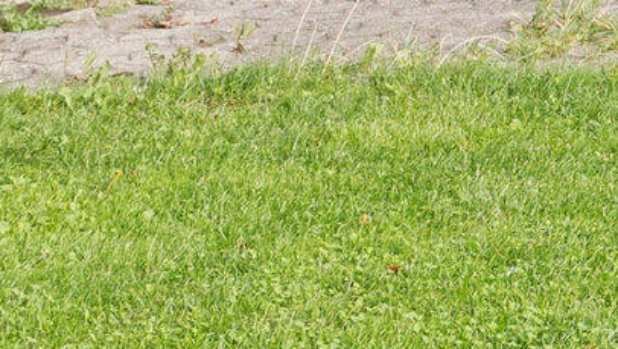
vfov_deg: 5.8
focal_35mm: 205
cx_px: 1426
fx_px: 3359
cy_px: -416
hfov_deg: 9.5
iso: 400
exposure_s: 1/160
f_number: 6.3
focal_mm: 26.5
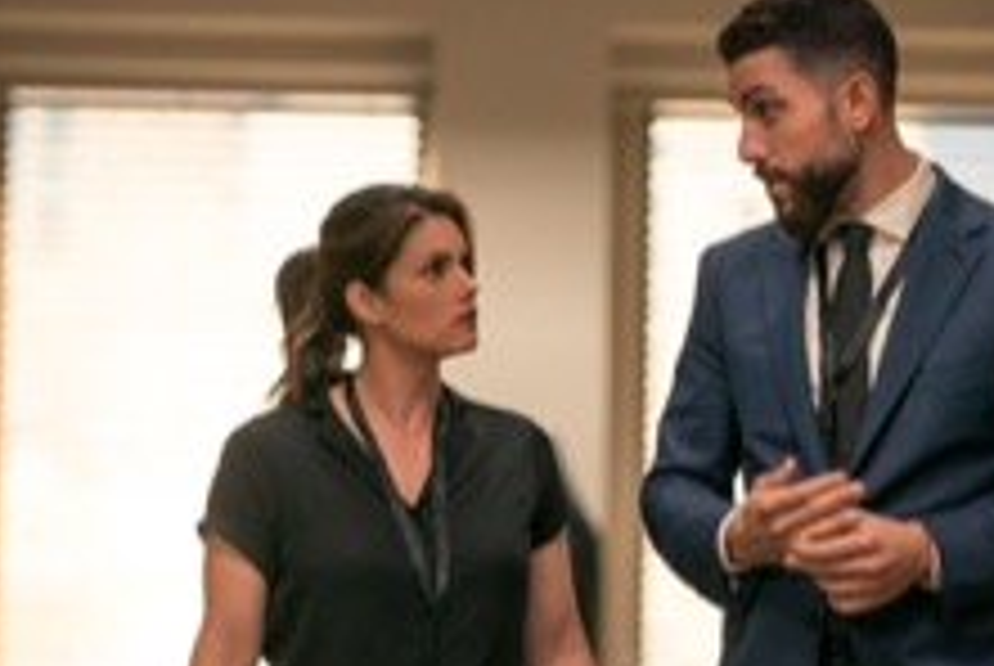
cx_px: 666
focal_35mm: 237
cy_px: 578
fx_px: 6552
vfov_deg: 5.8
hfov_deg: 8.7
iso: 1250
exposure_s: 1/160
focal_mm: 105
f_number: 1.8
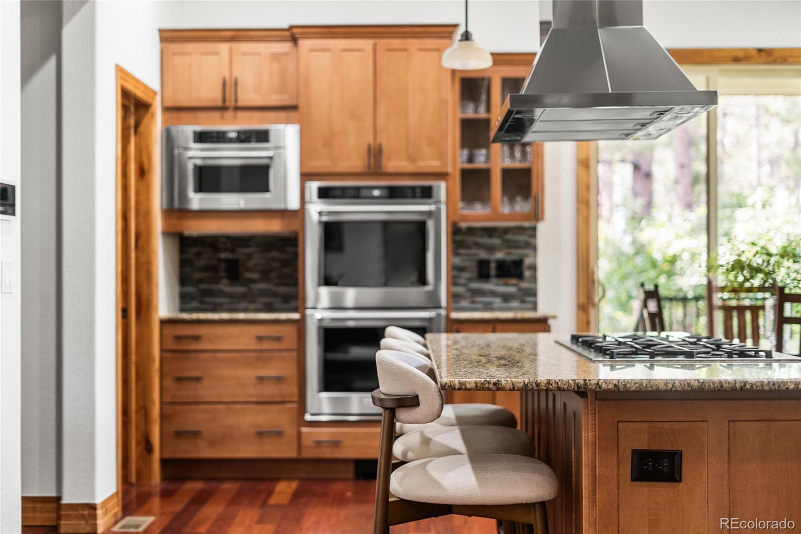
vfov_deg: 27.0
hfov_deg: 39.6
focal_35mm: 50
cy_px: 267
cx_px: 400
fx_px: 1112
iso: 160
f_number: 1.8
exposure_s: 1/25
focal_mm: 50
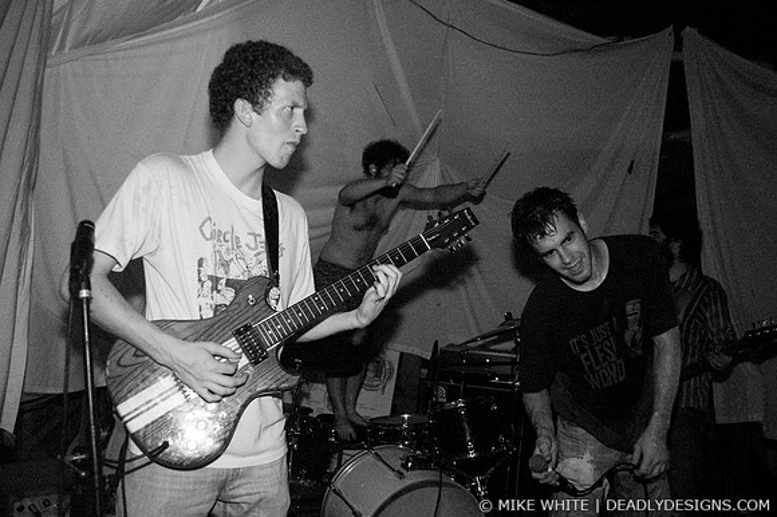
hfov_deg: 62.0
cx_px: 388
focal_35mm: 30
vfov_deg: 43.6
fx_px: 647
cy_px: 258
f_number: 2.8
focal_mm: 20
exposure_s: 1/30
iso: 1600
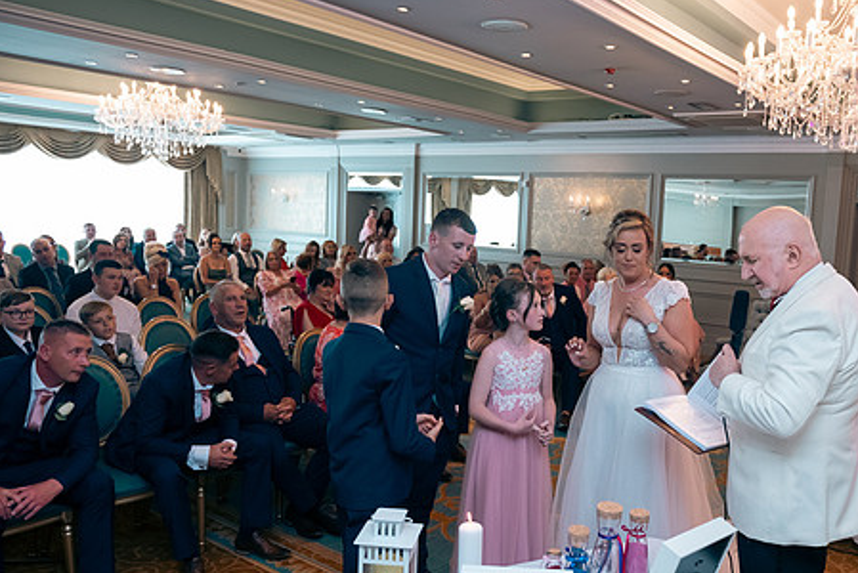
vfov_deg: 42.3
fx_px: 739
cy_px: 316
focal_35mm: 31
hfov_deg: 59.5
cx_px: 531
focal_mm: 24
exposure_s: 1/160
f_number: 3.5
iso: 640
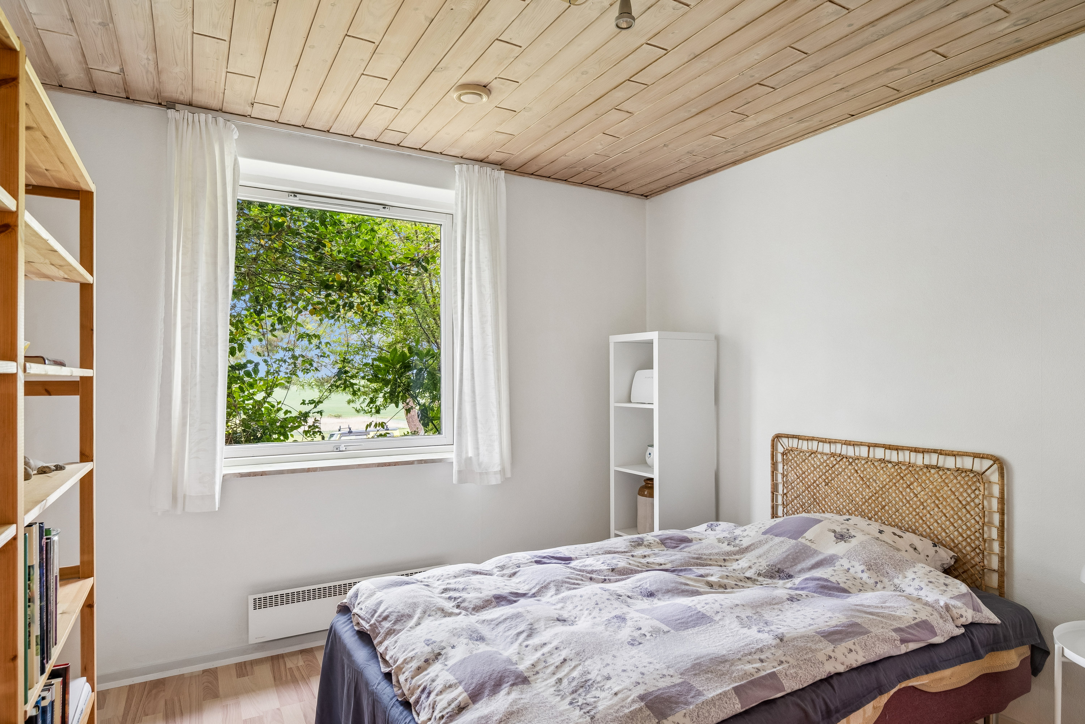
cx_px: 542
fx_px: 603
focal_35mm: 20
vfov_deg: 61.9
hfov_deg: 84.0
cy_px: 362
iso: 640
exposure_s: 1/13
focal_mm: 20
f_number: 9
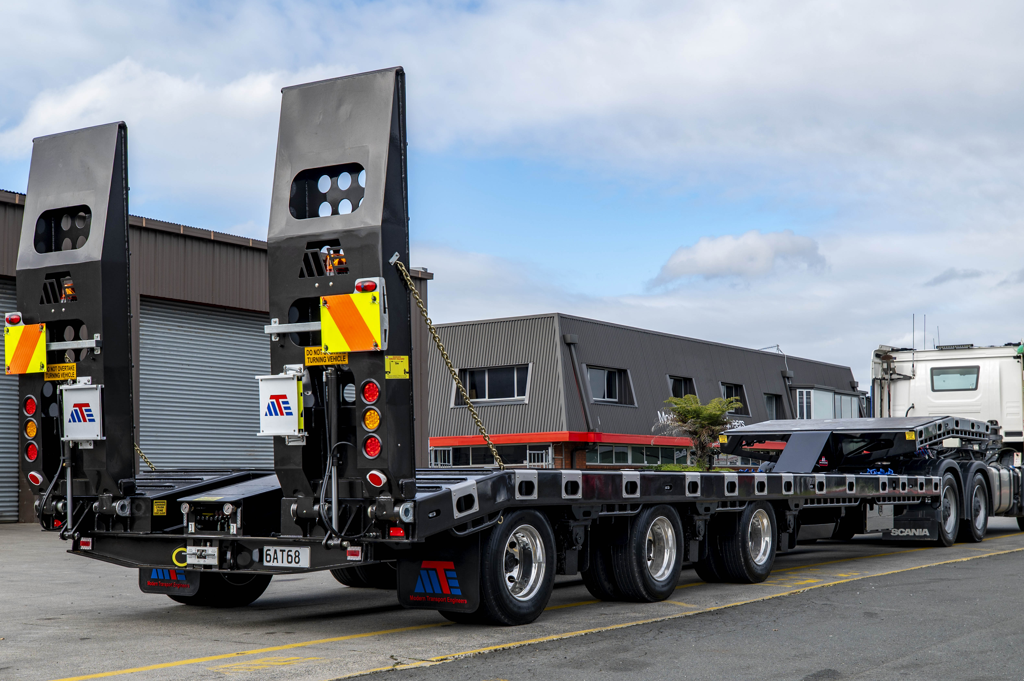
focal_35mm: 42
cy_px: 396
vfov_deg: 31.8
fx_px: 1194
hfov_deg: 46.4
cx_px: 511
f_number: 5.6
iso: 100
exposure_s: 1/250
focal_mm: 35
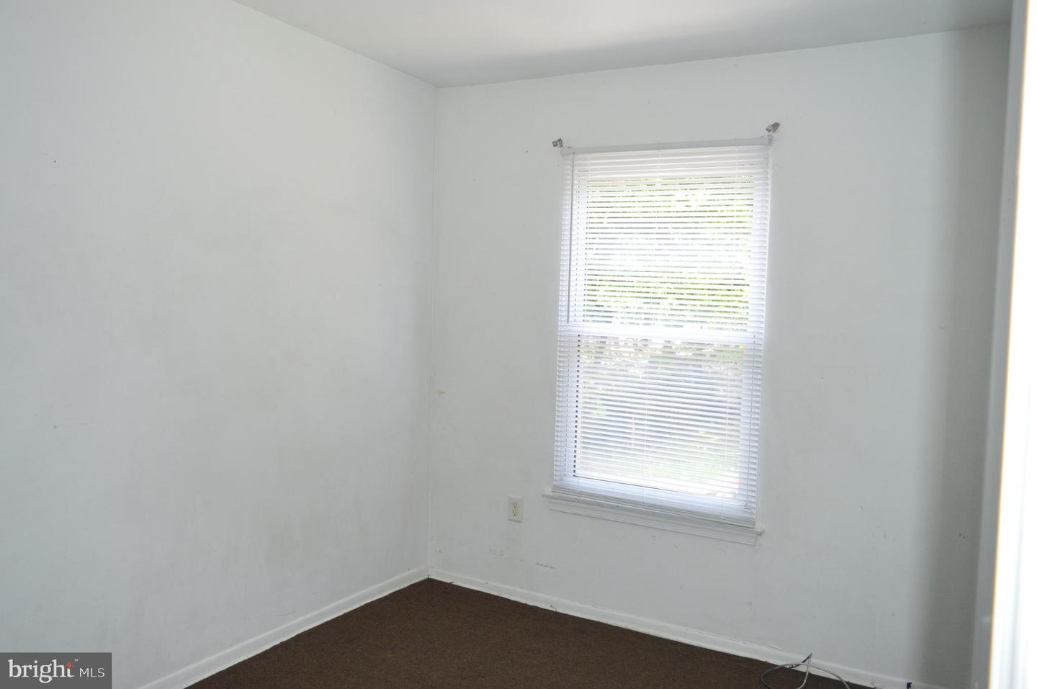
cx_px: 518
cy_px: 344
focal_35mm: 27
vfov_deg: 47.8
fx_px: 777
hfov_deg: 67.4
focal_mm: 18
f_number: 5
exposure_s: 1/160
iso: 800
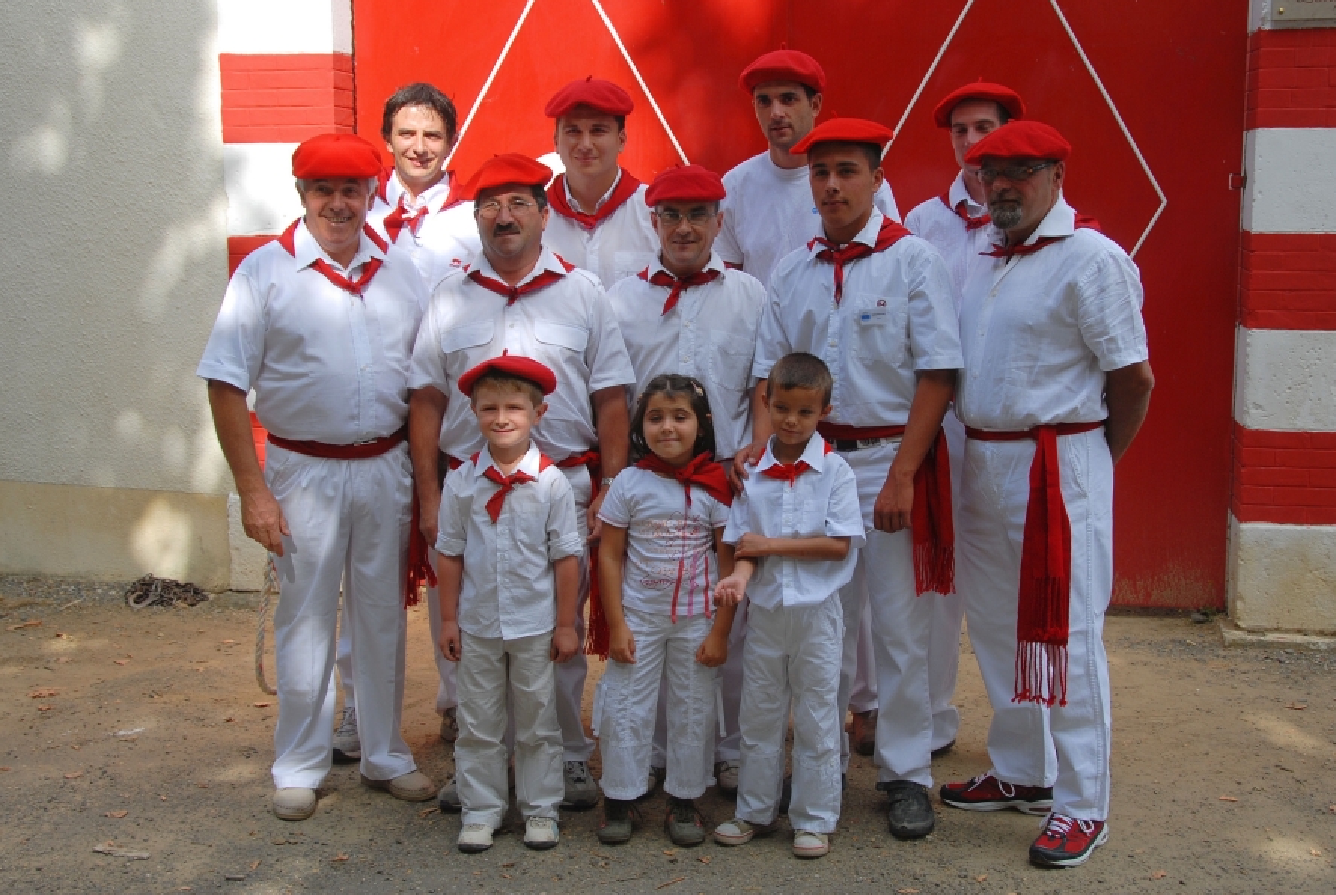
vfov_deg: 29.9
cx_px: 705
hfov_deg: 43.5
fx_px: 1672
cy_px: 406
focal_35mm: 45
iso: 100
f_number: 5.6
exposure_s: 1/250
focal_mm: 26
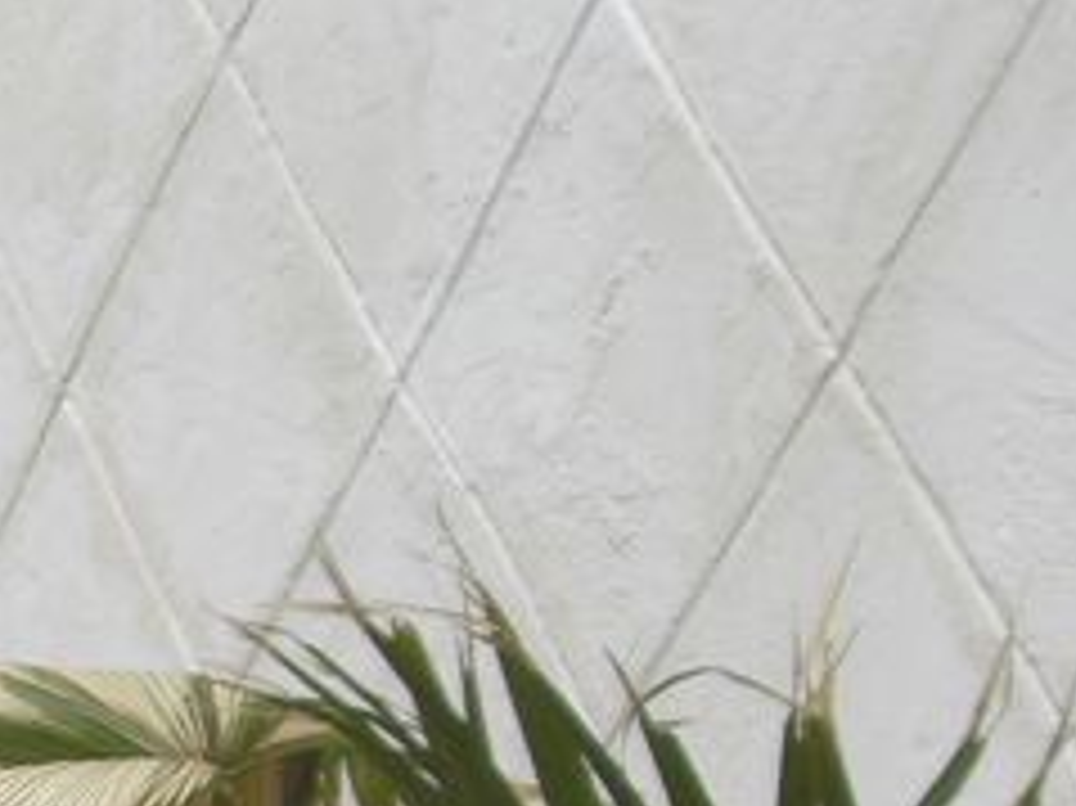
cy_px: 1067
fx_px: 5064
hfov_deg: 11.4
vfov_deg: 8.9
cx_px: -725
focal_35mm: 163
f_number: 8
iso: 64
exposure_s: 1/320
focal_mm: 6.2
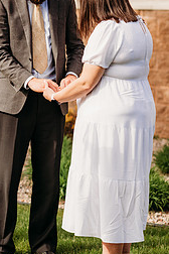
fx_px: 1070
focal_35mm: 152
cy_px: 107
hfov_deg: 9.0
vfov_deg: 13.5
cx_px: 19
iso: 200
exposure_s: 1/2500
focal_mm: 85
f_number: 2.8
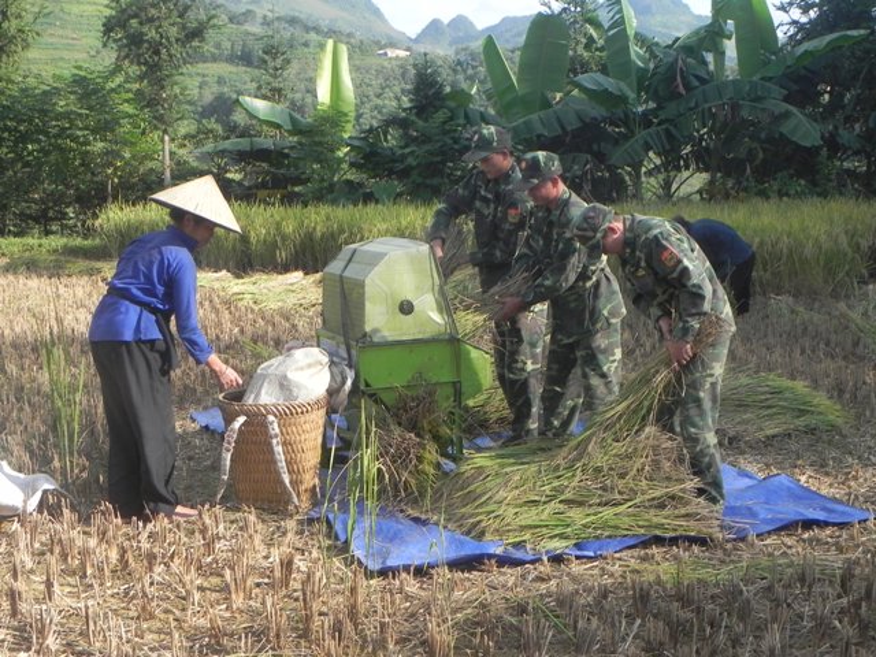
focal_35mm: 52
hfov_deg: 36.8
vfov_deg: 28.0
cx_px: 438
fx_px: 1316
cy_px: 328
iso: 160
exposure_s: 1/244
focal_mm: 9.2
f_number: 5.6
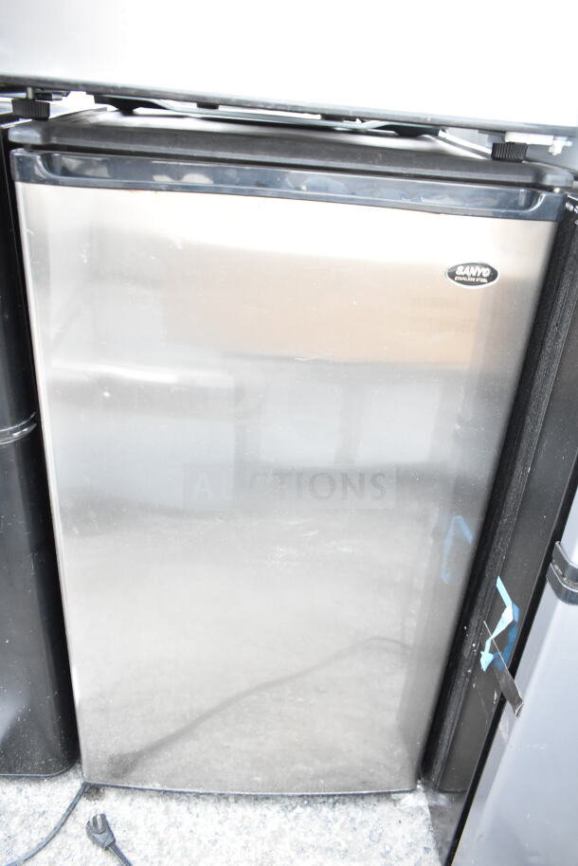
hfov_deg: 48.0
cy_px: 433
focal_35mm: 27
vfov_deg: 67.4
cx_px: 289
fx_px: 650
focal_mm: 18
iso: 1600
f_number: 4
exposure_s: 1/60
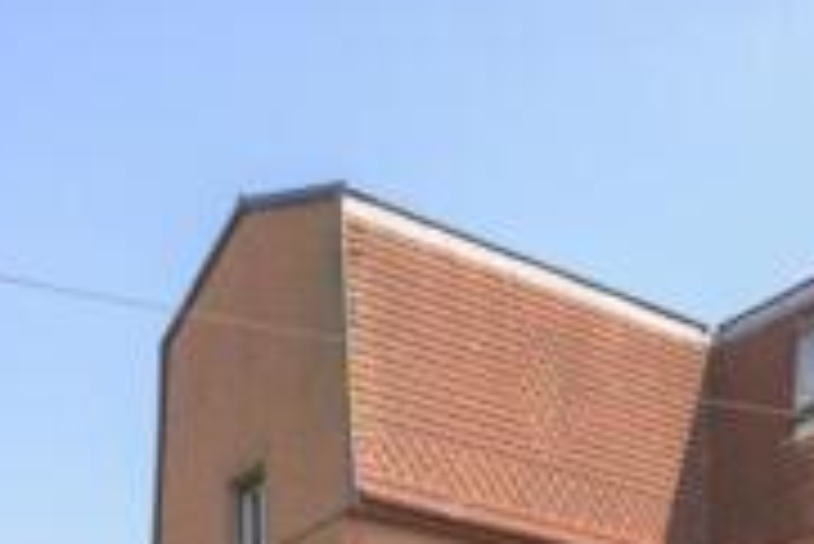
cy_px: 641
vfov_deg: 20.3
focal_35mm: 63
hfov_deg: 29.9
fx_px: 1426
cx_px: 798
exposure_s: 1/160
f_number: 8
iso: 320
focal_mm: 24
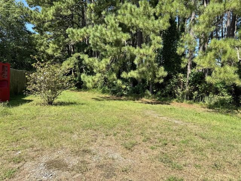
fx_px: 167
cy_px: 90
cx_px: 120
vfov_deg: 56.8
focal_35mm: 24
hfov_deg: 71.6
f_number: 1.78
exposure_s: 1/2415
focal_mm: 6.76
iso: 80
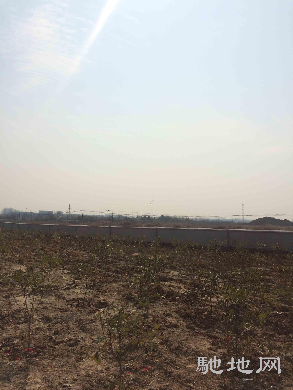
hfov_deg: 48.2
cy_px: 195
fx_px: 327
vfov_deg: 61.7
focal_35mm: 29
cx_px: 146
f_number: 2.2
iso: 32
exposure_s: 1/6849
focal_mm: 4.15
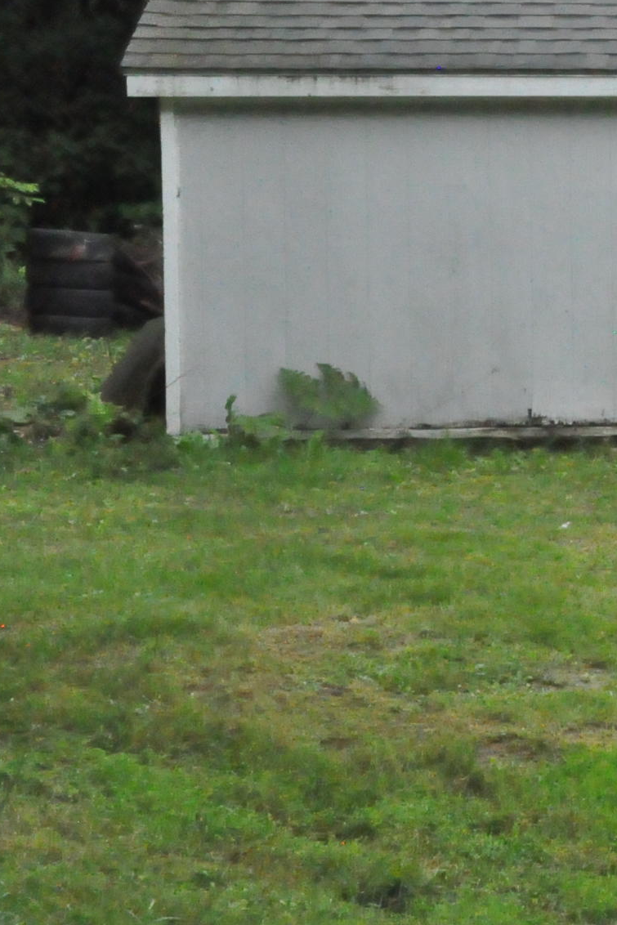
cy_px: 137
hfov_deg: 10.1
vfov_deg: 16.0
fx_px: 3264
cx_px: 1191
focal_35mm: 127
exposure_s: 1/640
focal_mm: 32
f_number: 25
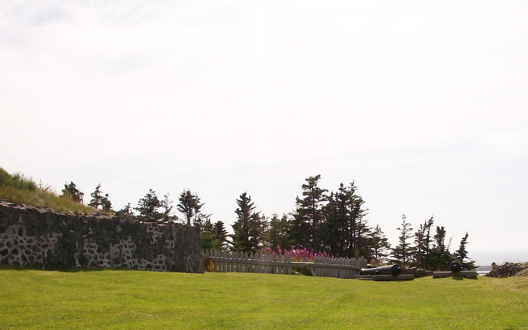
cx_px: 312
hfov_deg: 33.4
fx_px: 878
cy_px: 296
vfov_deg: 20.9
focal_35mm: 61
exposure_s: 1/500
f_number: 5.6
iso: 80
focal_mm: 6.3
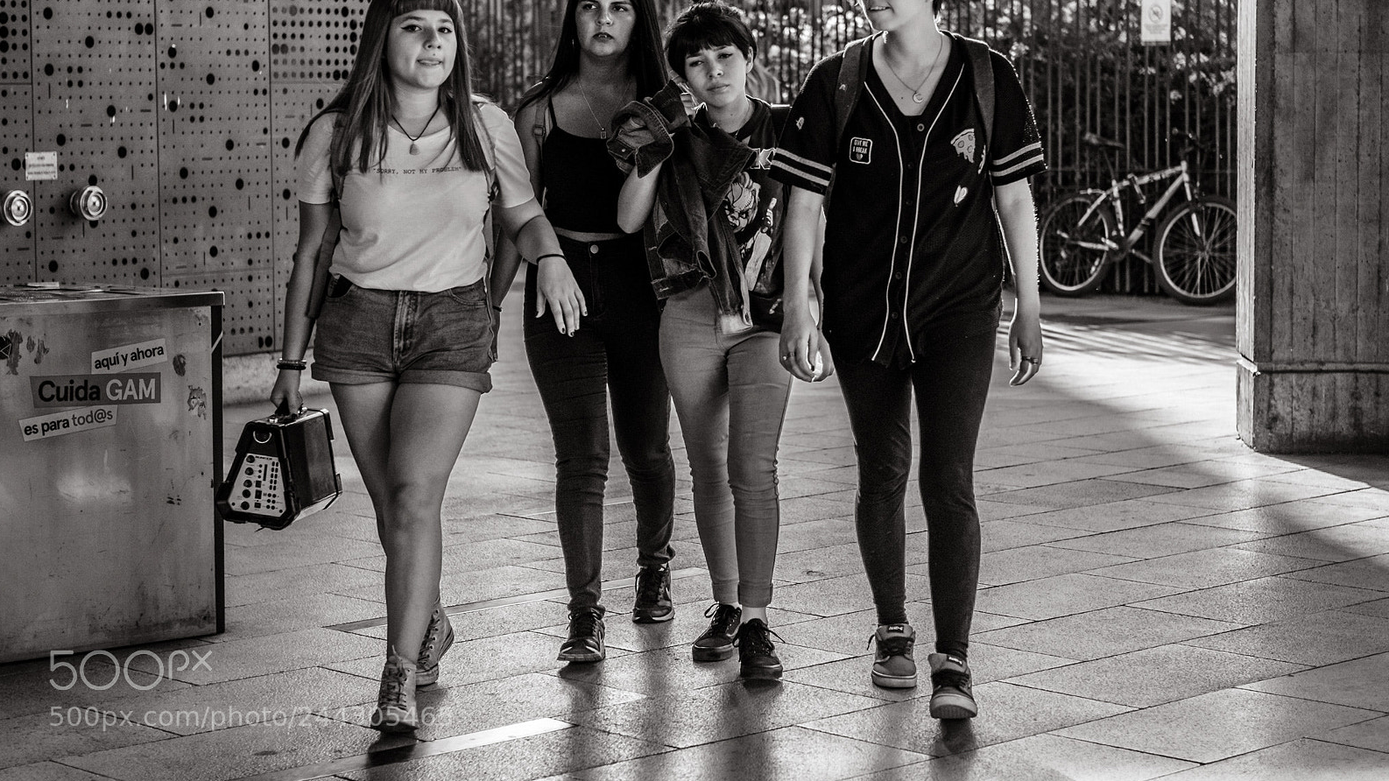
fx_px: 2062
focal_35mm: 56
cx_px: 695
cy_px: 319
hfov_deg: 37.2
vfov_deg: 21.4
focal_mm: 35
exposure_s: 1/1500
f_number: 2
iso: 400
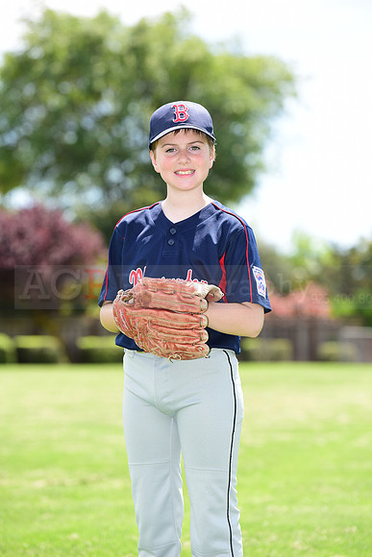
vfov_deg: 12.8
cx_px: 186
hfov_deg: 8.6
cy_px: 278
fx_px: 2478
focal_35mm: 160
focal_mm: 160
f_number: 4.5
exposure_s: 1/320
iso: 125
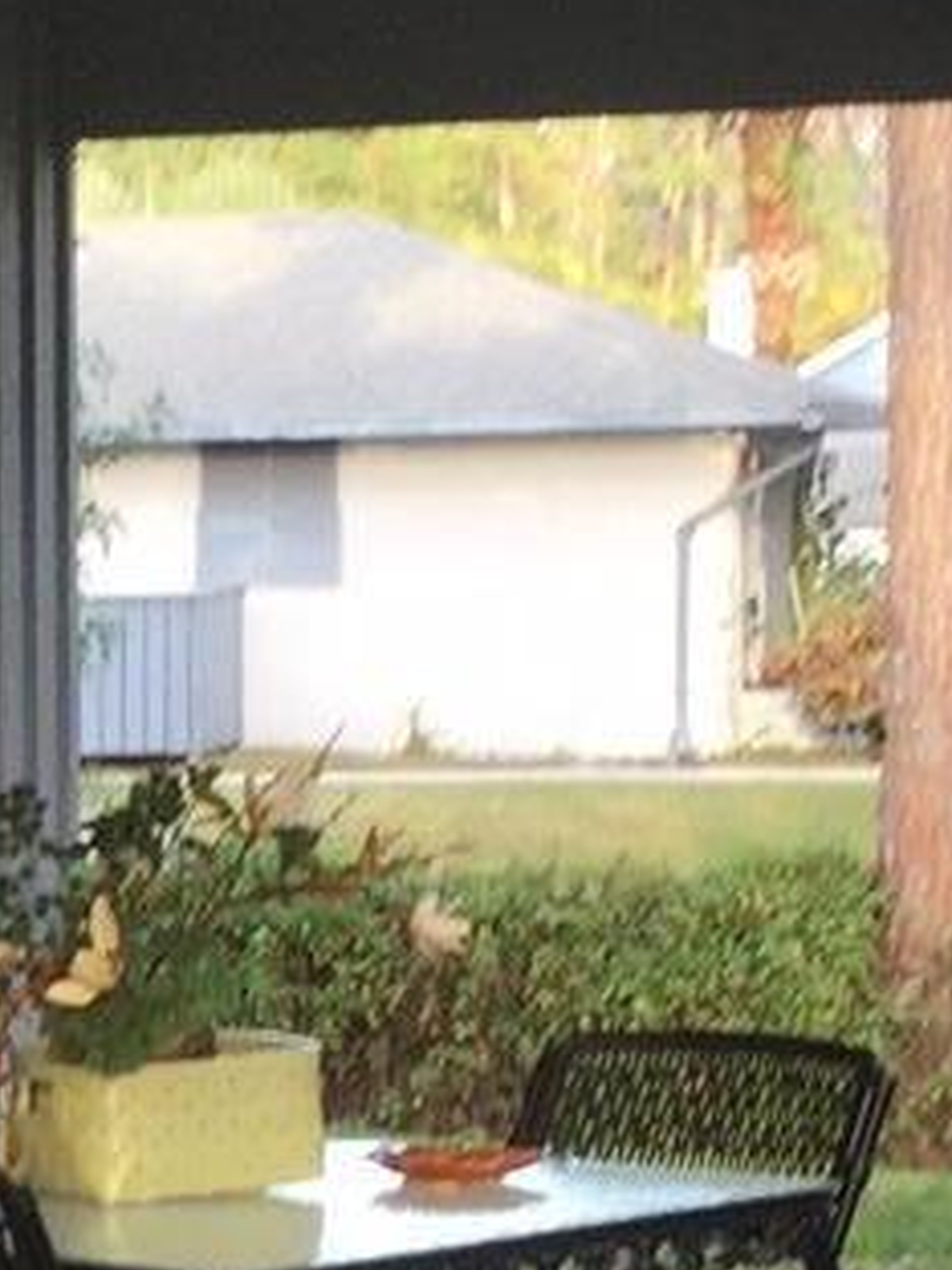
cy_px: 1380
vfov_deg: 12.0
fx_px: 5940
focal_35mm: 162
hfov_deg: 8.9
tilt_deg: -10.1
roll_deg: +1.4
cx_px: -618
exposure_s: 1/60
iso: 25
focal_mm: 3.3
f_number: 2.4
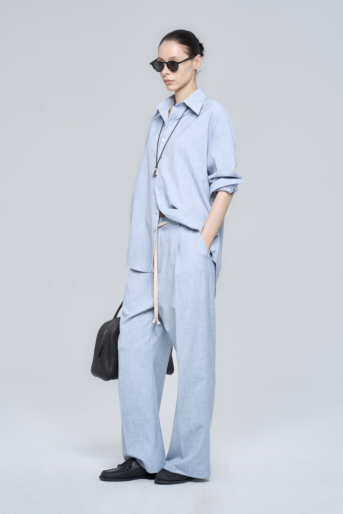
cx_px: 172
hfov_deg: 16.1
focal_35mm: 85
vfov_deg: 23.9
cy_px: 257
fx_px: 1215
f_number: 8
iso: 200
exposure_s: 1/125
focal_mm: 85
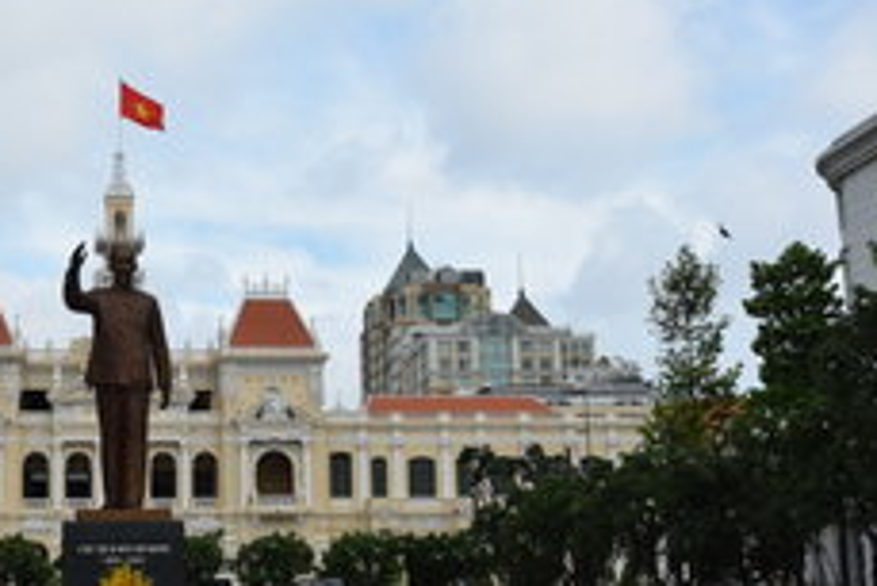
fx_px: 1536
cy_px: 335
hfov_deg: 31.1
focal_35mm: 63
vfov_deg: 21.6
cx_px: 184
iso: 200
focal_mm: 24
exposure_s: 1/320
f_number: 9
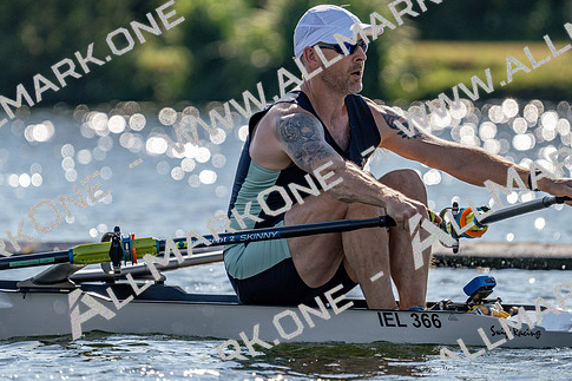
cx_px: 308
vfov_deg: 2.7
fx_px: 8021
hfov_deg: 4.1
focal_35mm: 505
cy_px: 157
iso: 160
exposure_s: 1/1600
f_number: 6.3
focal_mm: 422
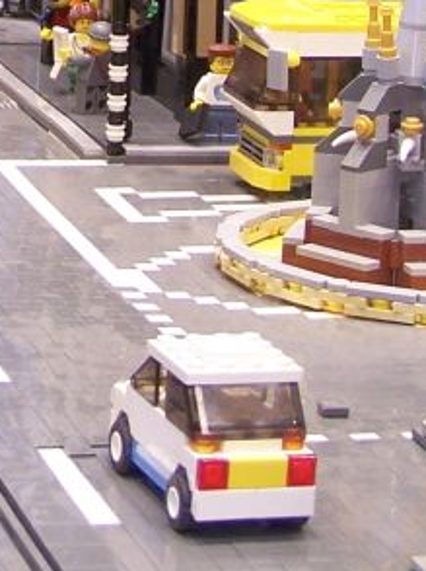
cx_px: -107
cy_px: -187
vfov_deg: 11.5
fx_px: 2763
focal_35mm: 168
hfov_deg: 8.7
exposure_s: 1/4
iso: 80
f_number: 3
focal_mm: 8
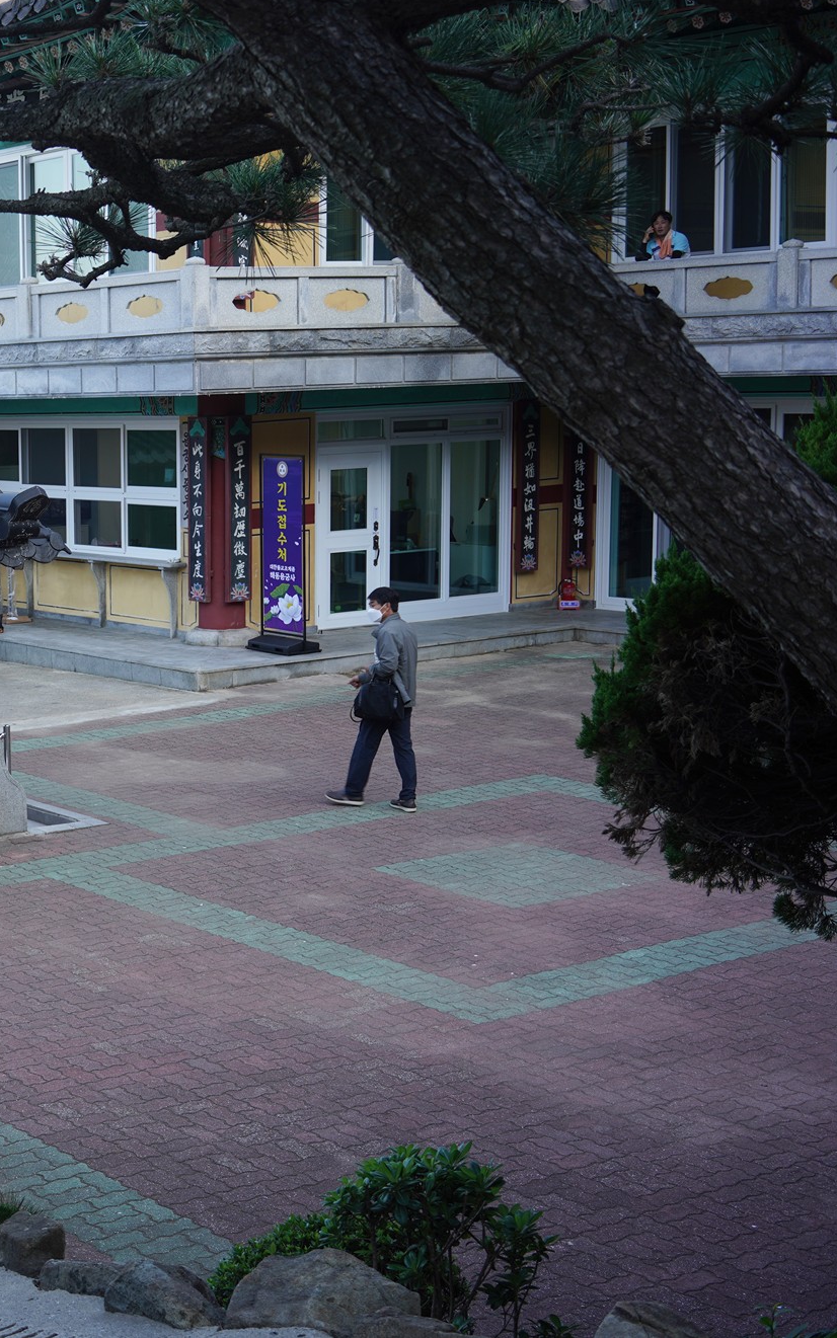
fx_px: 1970
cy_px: 663
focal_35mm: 54
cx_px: -158
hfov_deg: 22.2
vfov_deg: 37.5
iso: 160
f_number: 6.3
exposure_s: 1/100
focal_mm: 35
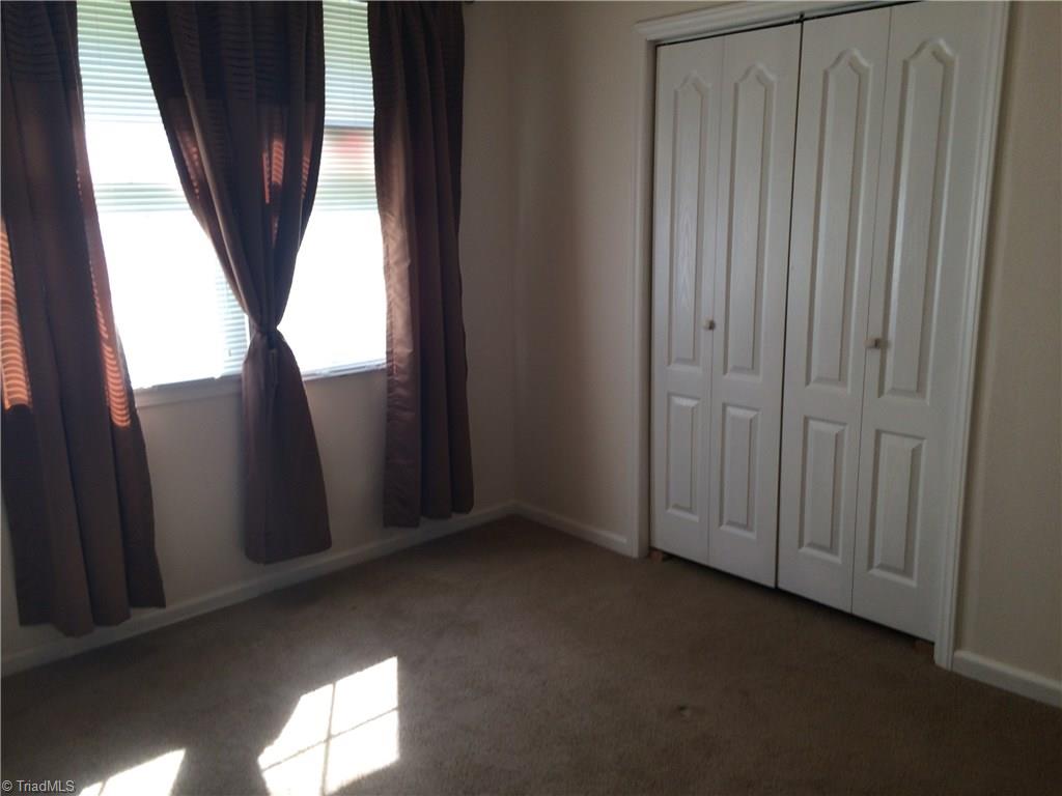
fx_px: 890
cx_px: 531
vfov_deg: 48.2
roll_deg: +0.6
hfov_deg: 61.7
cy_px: 398
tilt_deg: -14.3
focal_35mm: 29
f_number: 2.2
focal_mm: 4.15
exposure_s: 1/120
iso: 50
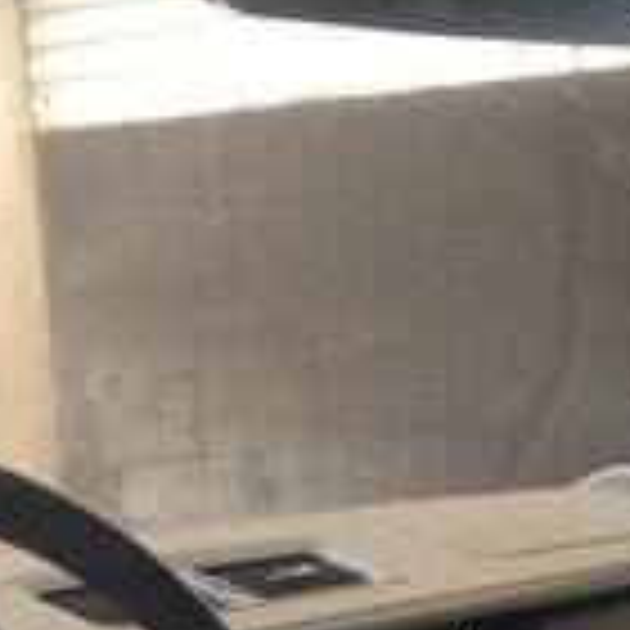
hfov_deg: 19.1
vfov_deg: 17.0
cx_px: 274
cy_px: 981
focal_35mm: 91
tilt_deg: -21.0
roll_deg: +3.9
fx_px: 1874
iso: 64
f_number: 2.2
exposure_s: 1/100
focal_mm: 4.15
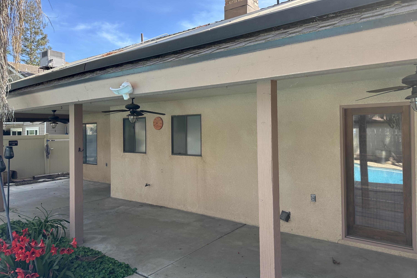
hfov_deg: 71.5
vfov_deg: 51.2
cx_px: 208
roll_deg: +0.9
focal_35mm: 25
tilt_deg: +0.6
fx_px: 290
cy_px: 129
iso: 80
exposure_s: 1/680
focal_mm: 6.86
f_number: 1.78
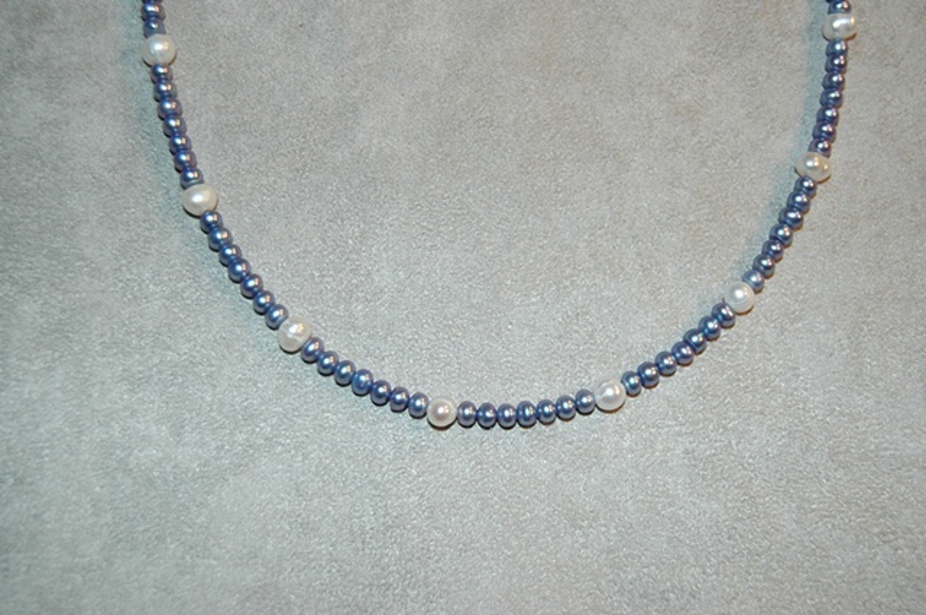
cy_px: 308
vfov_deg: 25.7
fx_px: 1349
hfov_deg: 37.9
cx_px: 463
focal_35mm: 52
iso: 200
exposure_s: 1/60
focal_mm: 35
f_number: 4.8
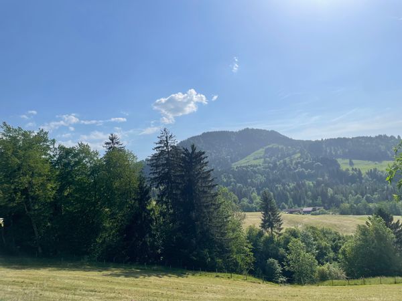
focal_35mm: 26
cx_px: 201
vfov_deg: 53.1
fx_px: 302
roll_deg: +6.0
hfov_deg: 67.3
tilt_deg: +8.5
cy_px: 150
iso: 32
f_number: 1.6
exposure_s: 1/9804
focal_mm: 4.2
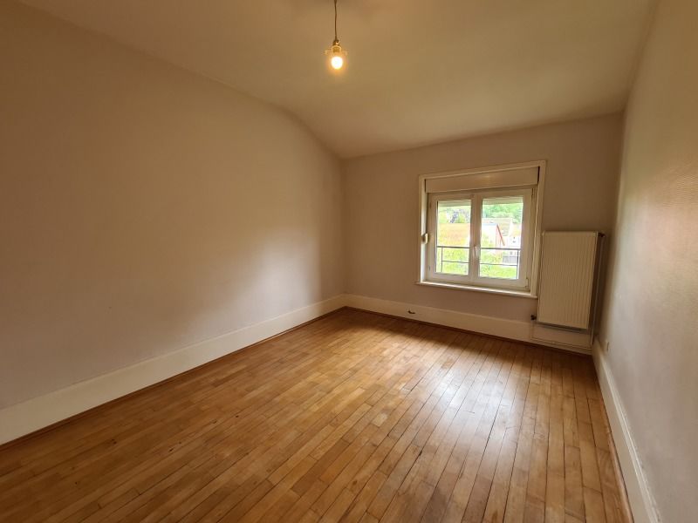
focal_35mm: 13
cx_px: 349
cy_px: 262
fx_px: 262
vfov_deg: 89.9
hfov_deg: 106.2
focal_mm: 2.2
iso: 64
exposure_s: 1/50
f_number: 2.2
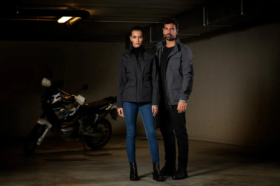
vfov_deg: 16.1
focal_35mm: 85
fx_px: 661
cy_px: 93
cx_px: 140
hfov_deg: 23.9
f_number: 7.1
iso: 500
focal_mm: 85
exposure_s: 1/50
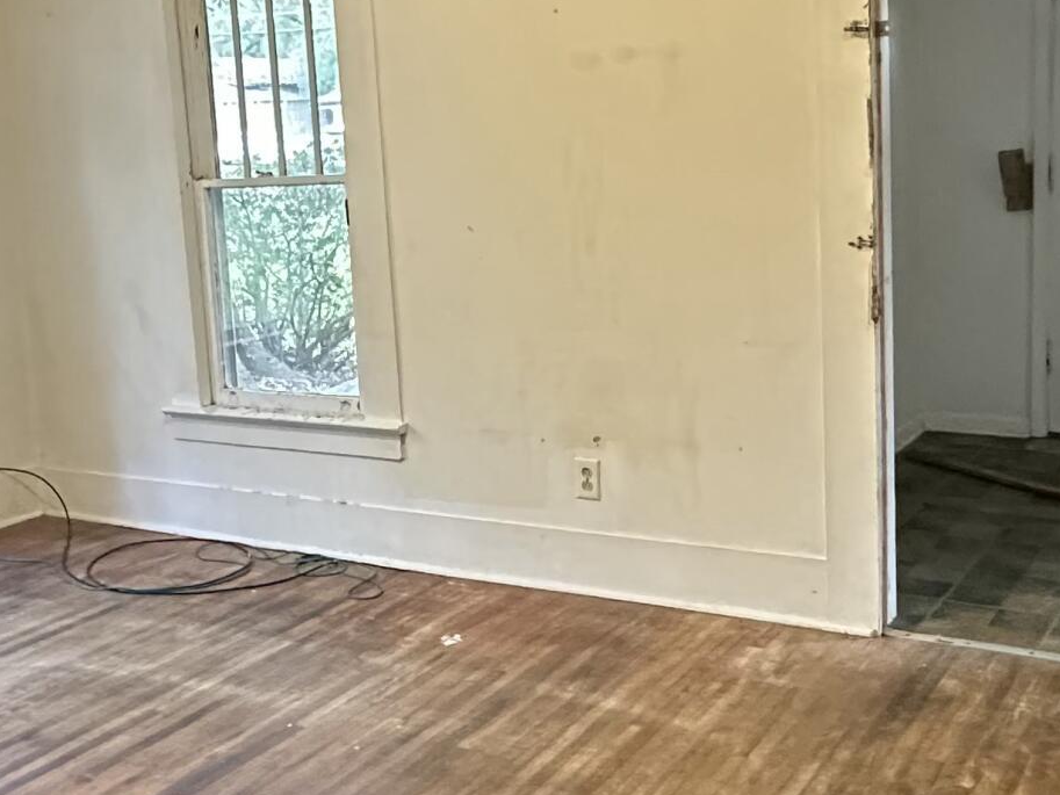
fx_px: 1409
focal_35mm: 46
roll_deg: +3.1
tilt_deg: -9.0
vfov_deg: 31.5
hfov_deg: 41.1
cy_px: 350
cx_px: 455
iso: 1250
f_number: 2.2
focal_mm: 2.22
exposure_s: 1/60
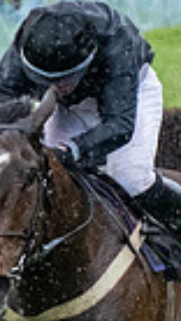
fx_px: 10439
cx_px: 48
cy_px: 422
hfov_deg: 1.0
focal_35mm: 1228
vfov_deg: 1.8
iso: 2000
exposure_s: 1/1000
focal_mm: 98
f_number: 4
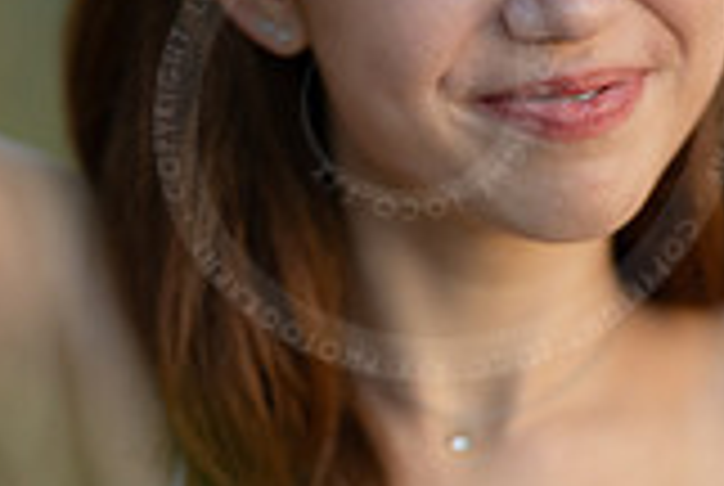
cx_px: 445
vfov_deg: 5.8
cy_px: 189
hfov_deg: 8.7
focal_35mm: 237
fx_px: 4775
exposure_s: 1/320
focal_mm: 85
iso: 160
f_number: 1.2
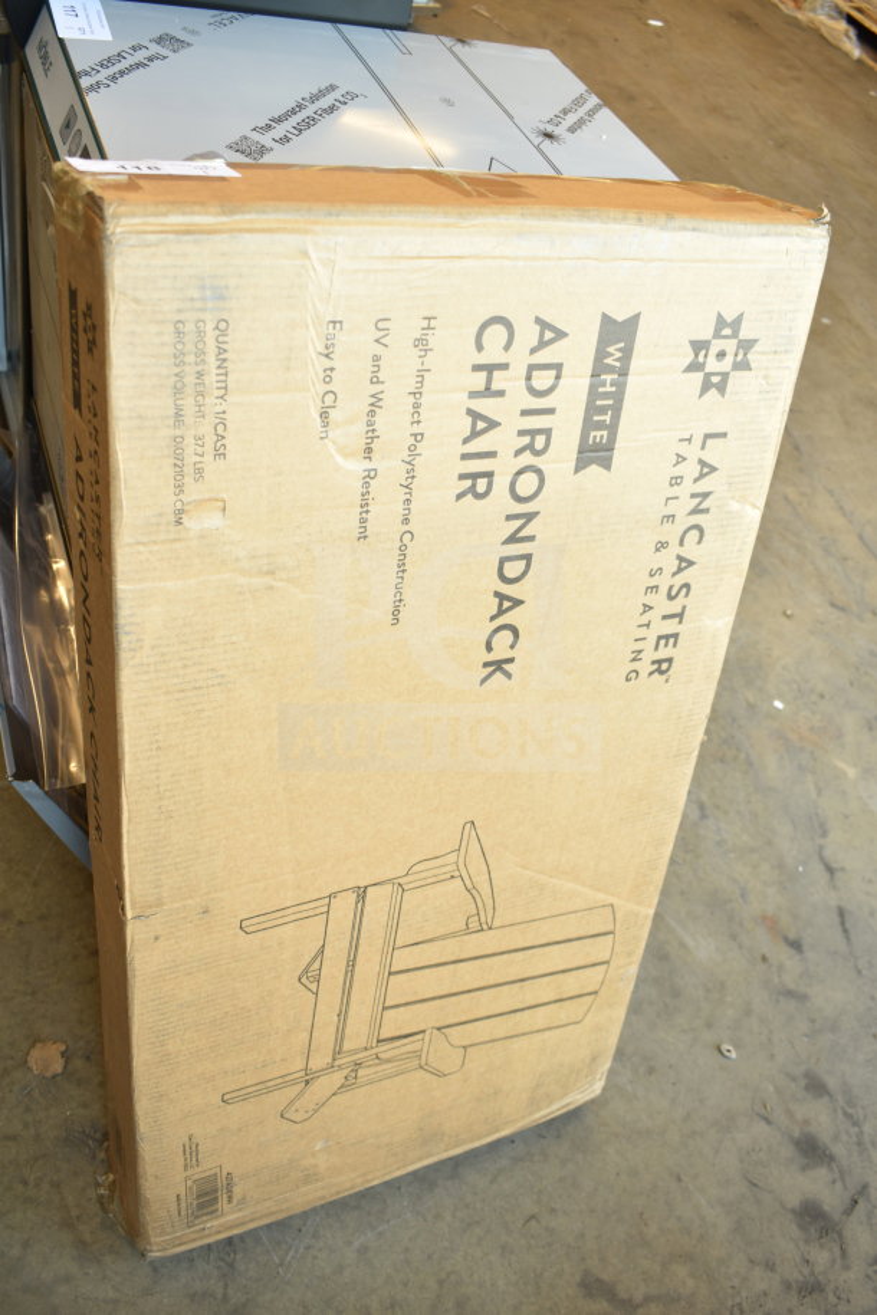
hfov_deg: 41.7
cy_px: 658
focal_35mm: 32
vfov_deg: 59.5
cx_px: 438
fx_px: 1151
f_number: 3.8
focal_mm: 21
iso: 200
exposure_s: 1/30
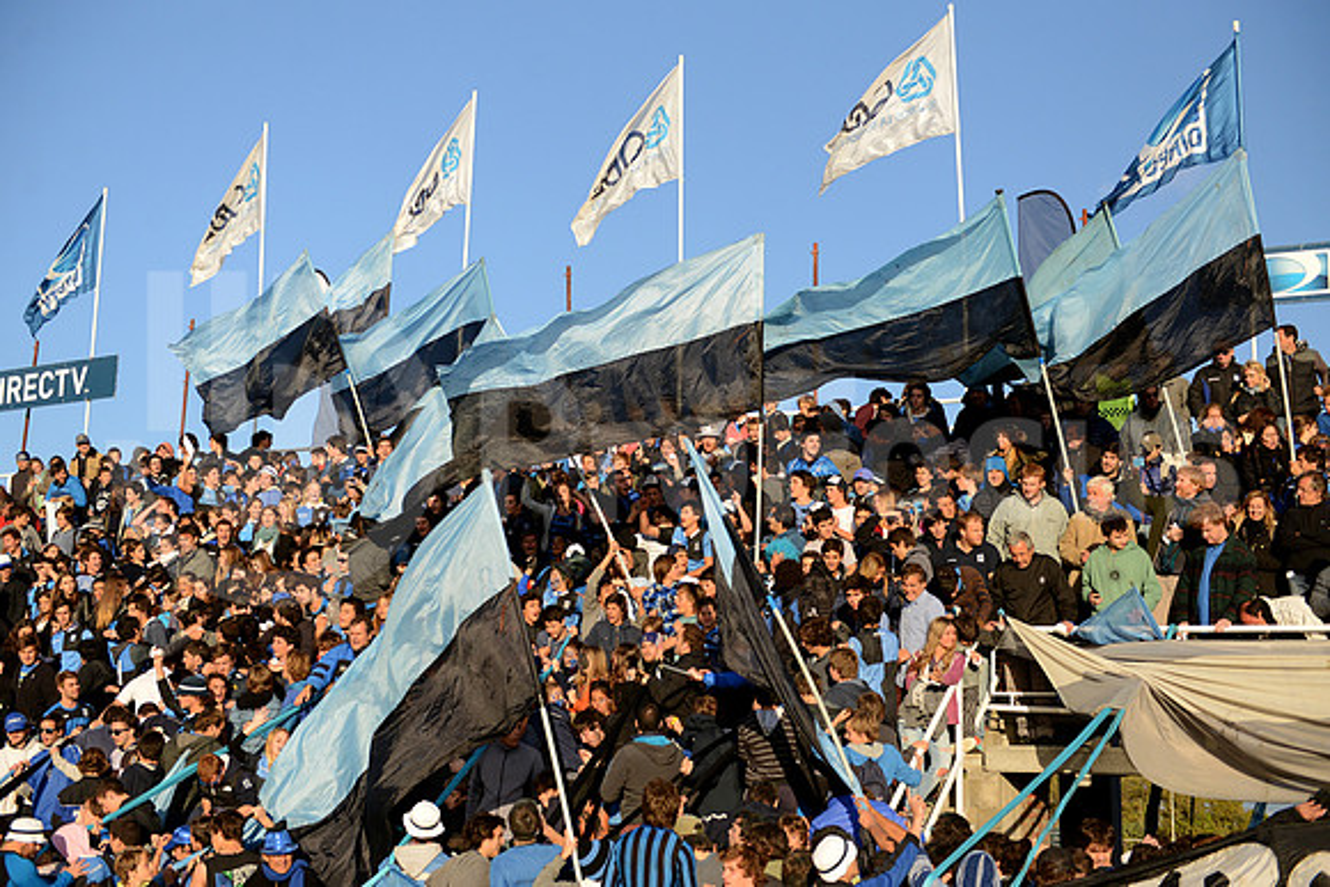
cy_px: 444
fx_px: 1774
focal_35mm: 48
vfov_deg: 28.1
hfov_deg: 41.1
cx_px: 665
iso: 640
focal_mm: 48
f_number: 3.5
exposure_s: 1/4000
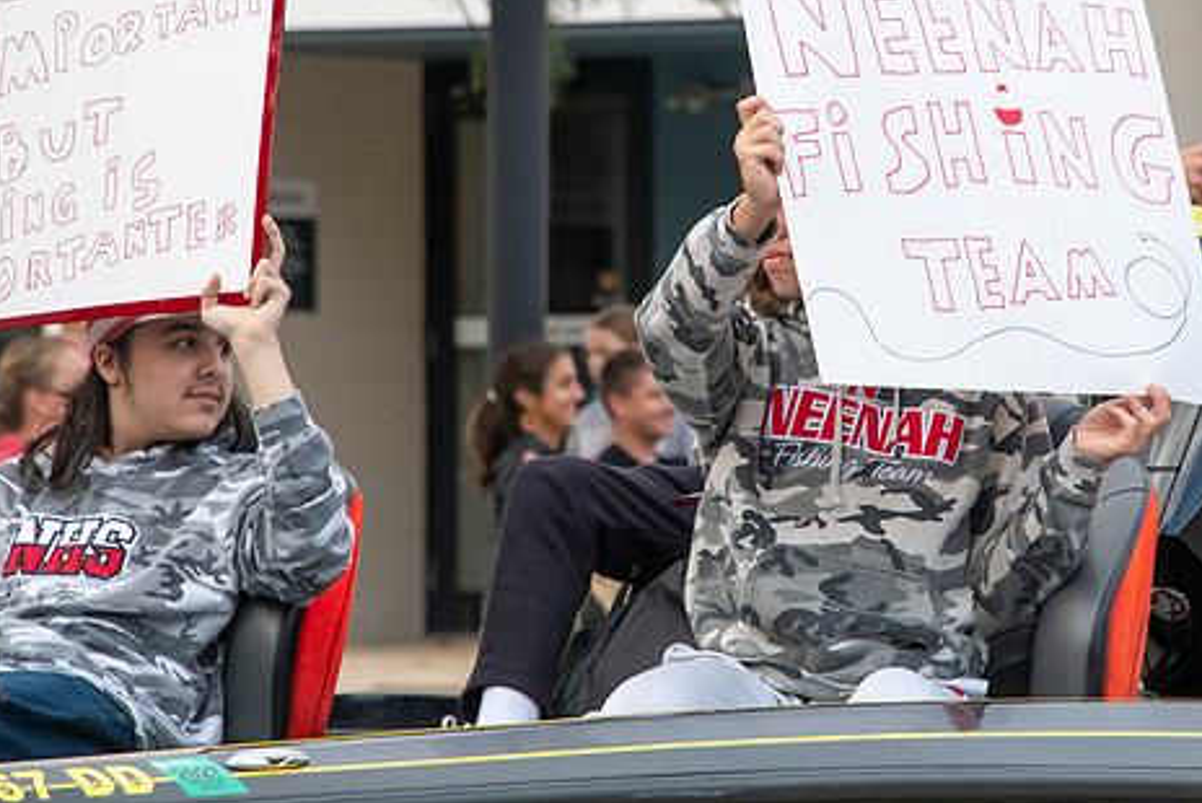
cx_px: 720
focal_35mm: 375
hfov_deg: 5.5
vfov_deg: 3.7
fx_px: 12528
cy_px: 304
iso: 3200
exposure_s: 1/500
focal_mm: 300
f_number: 11
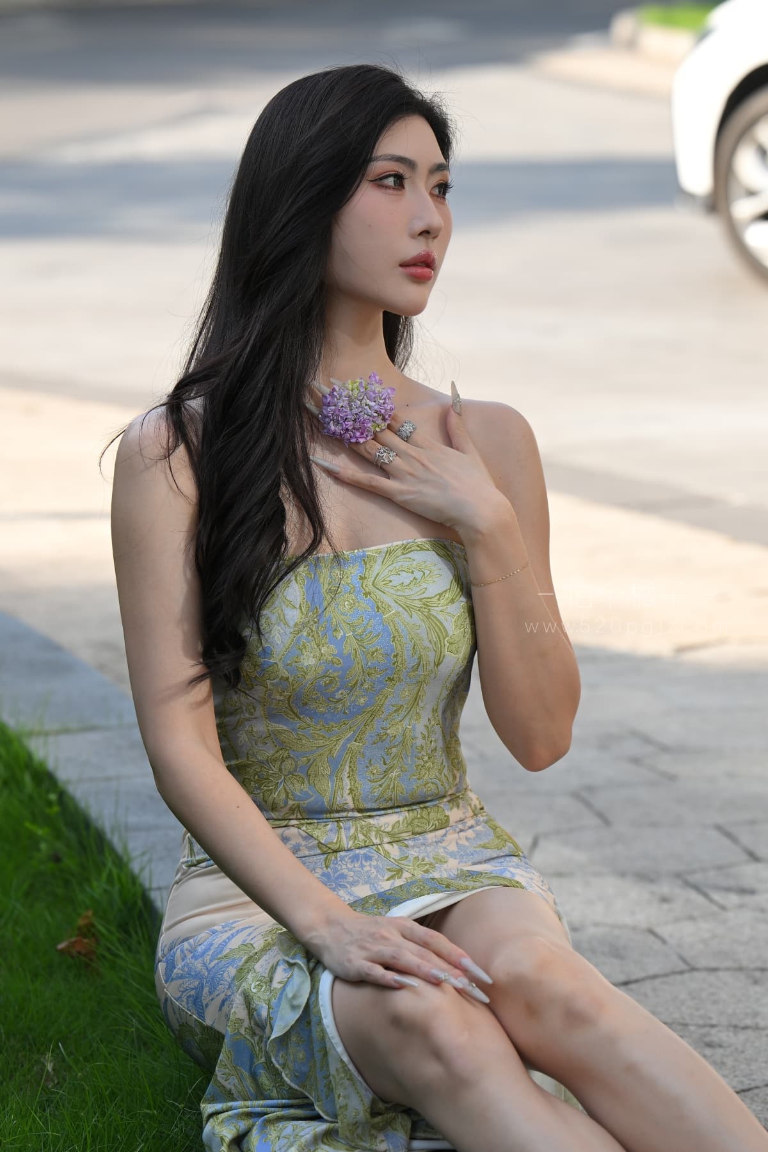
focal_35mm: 89
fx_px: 2848
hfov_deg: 15.4
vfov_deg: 22.9
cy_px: 576
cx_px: 384
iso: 160
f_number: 3.5
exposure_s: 1/500
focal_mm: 89
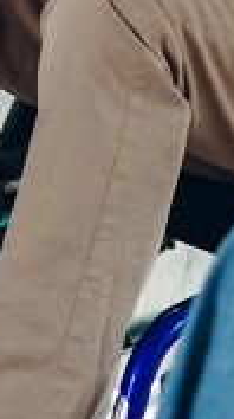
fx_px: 2626
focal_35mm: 237
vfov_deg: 8.9
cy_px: -207
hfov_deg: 5.1
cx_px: 113
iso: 500
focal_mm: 50
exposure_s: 1/200
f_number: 2
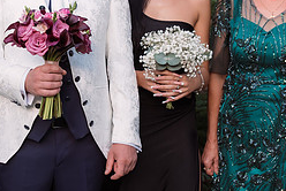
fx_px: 779
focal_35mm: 98
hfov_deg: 20.5
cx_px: 46
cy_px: 73
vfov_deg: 14.0
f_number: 3.5
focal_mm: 40
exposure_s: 1/320
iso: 320
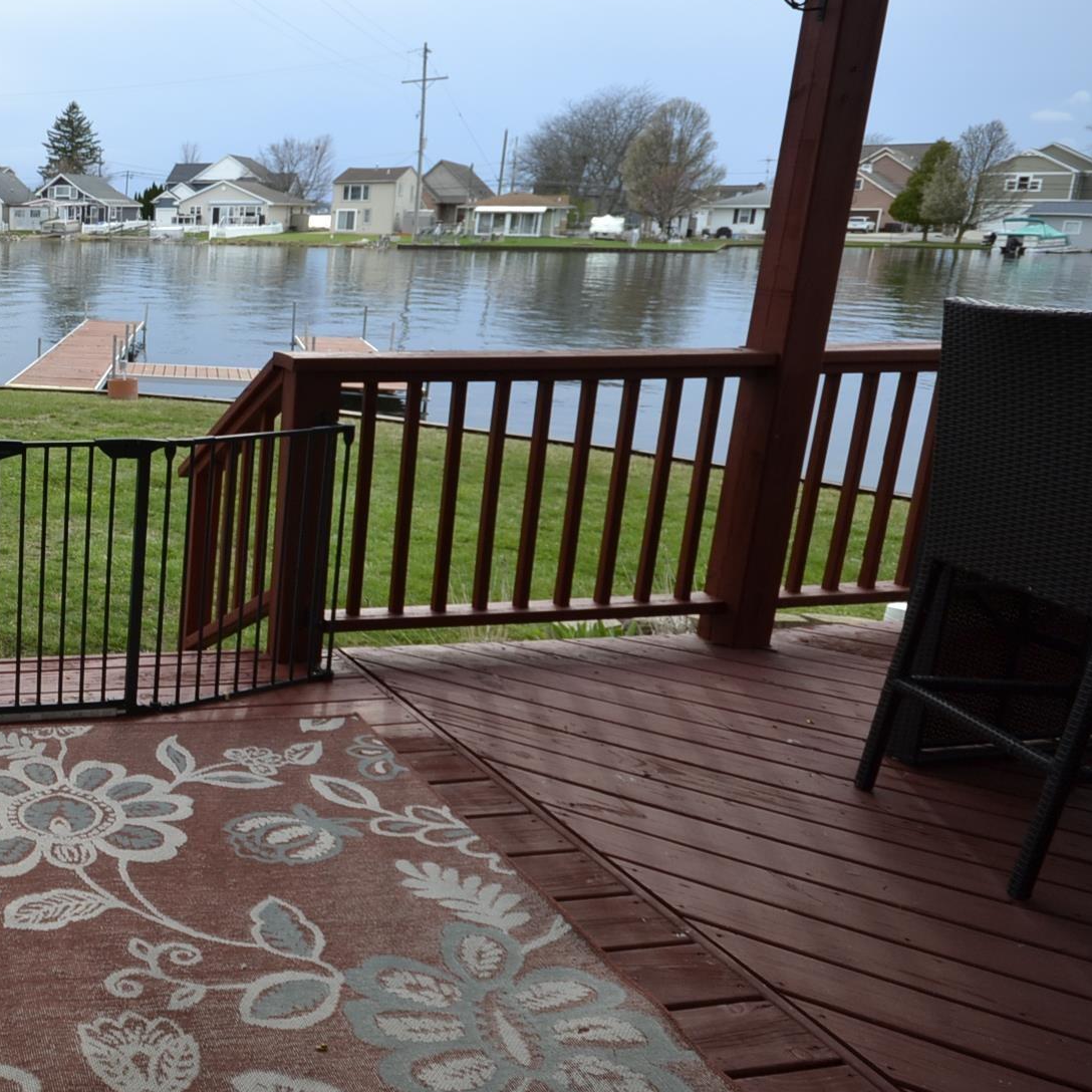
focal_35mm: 27
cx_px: -38
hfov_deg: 47.3
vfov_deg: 58.7
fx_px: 964
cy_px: 450
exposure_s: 1/125
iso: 160
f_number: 5.6
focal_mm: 10
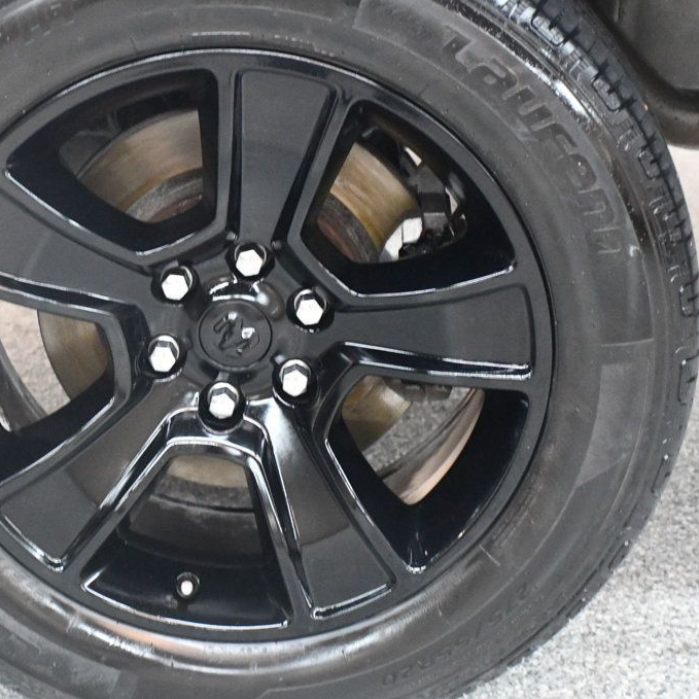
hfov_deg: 17.4
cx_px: 244
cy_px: 349
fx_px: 2285
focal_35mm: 100
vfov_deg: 17.4
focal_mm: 52
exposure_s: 1/60
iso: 8000
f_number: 4.8
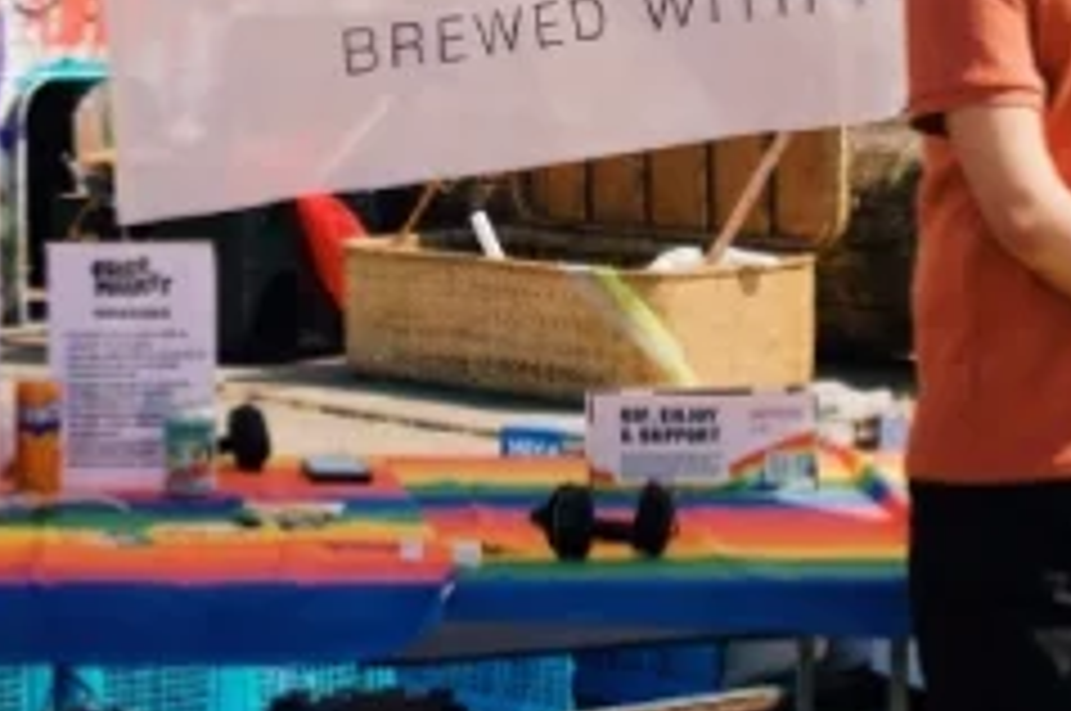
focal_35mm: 189
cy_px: -531
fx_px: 5615
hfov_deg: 10.8
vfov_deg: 7.1
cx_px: 61
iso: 125
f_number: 4
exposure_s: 1/1300
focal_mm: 27
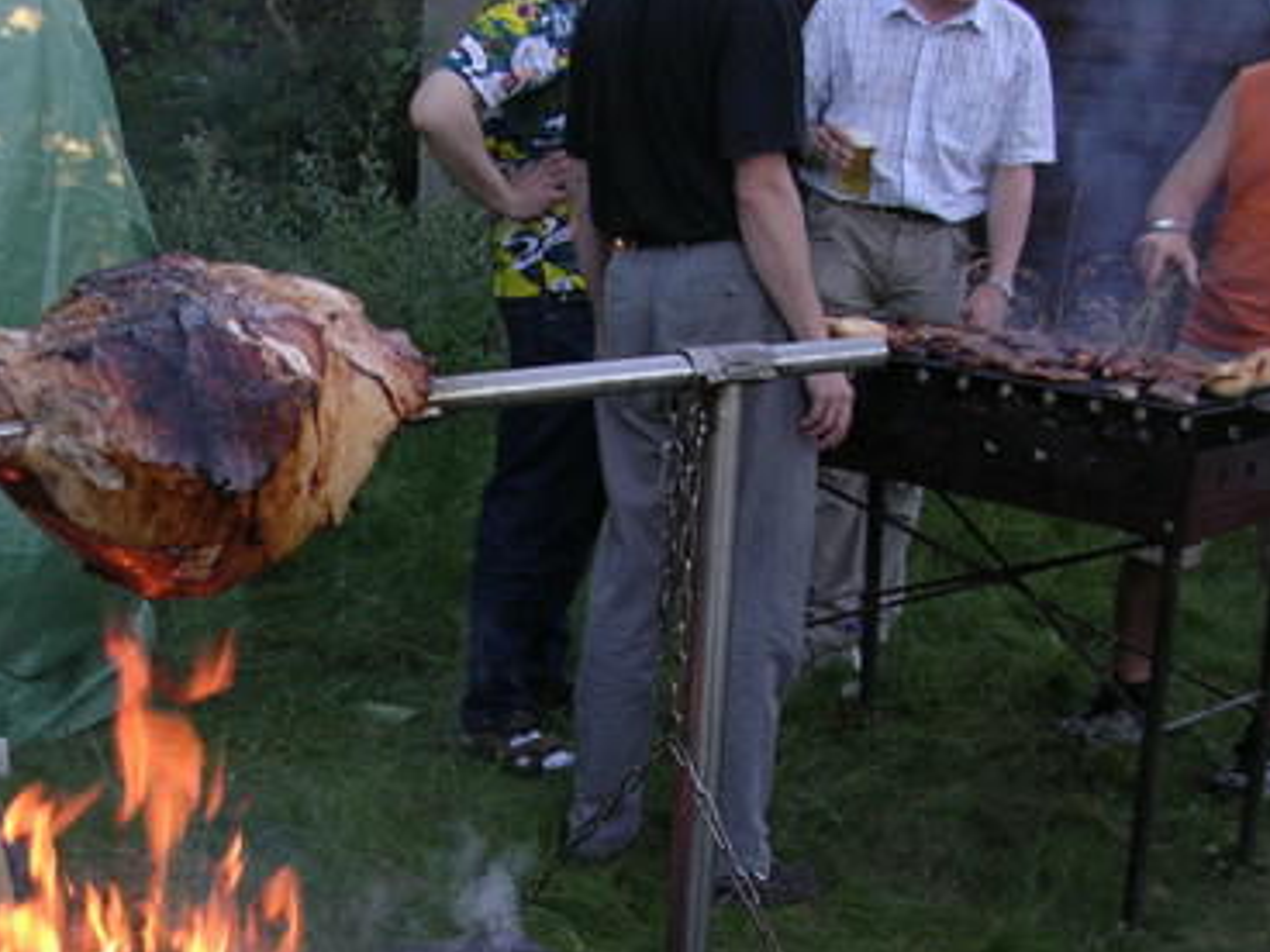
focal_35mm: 66
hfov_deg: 28.8
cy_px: 766
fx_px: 2421
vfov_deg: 22.0
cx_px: 262
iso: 100
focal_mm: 5.8
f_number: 2.8
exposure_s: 1/56.7
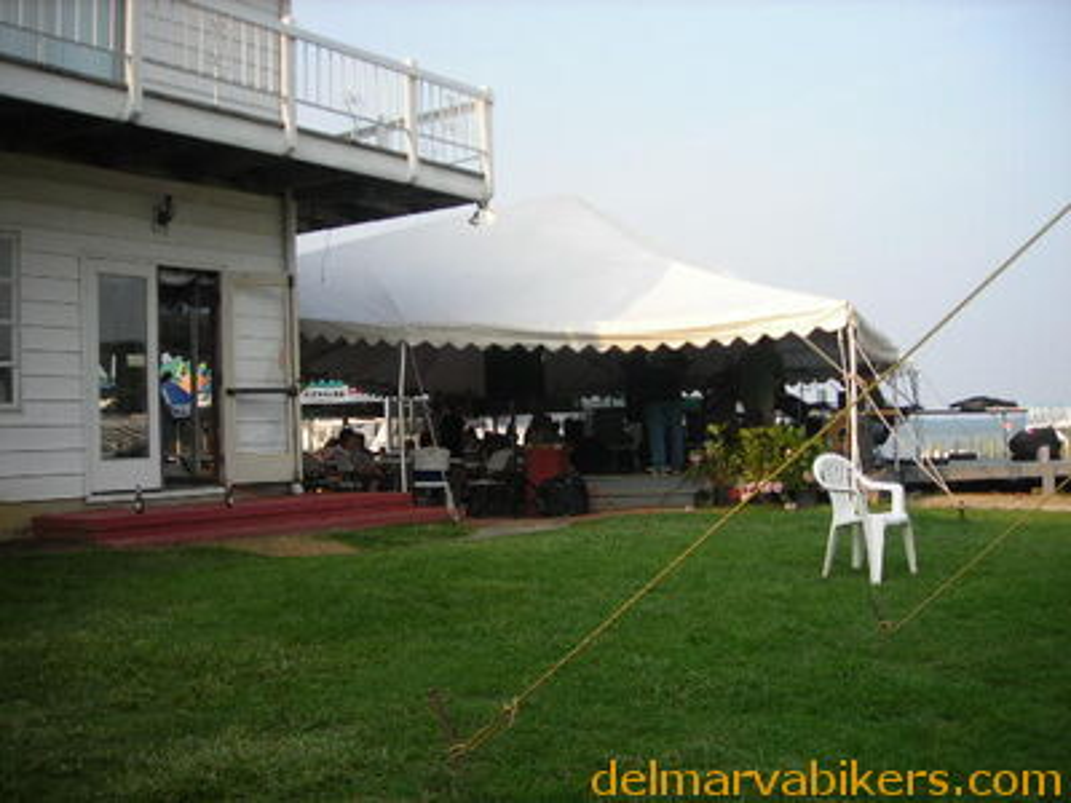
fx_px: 1176
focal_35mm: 38
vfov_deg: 37.7
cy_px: 402
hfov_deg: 49.0
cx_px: 536
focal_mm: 6.3
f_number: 3.2
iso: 50
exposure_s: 1/213
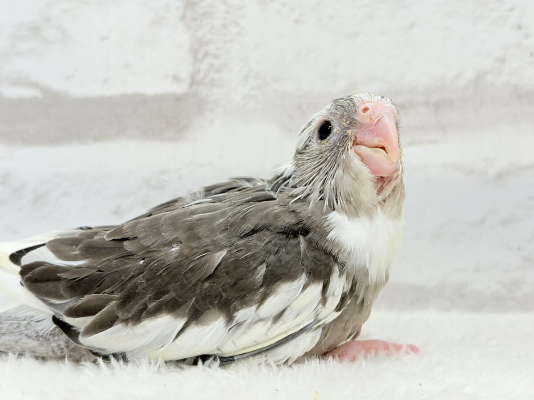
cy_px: 200
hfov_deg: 36.8
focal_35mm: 52
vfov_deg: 28.0
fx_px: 802
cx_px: 267
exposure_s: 1/100
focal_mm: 5.96
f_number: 1.6
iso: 100
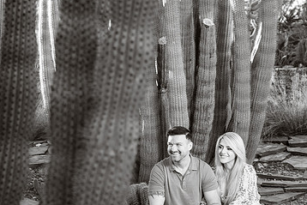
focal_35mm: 110
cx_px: 118
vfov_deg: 12.4
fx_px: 938
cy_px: 146
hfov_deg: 18.6
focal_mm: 65
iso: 320
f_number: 5.6
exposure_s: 1/125
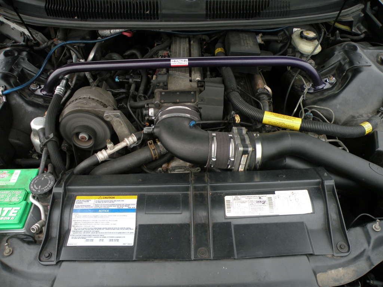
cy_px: 144
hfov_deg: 65.3
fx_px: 299
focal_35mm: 27
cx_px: 192
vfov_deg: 51.4
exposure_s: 1/60
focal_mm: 4.7
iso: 168
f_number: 2.8
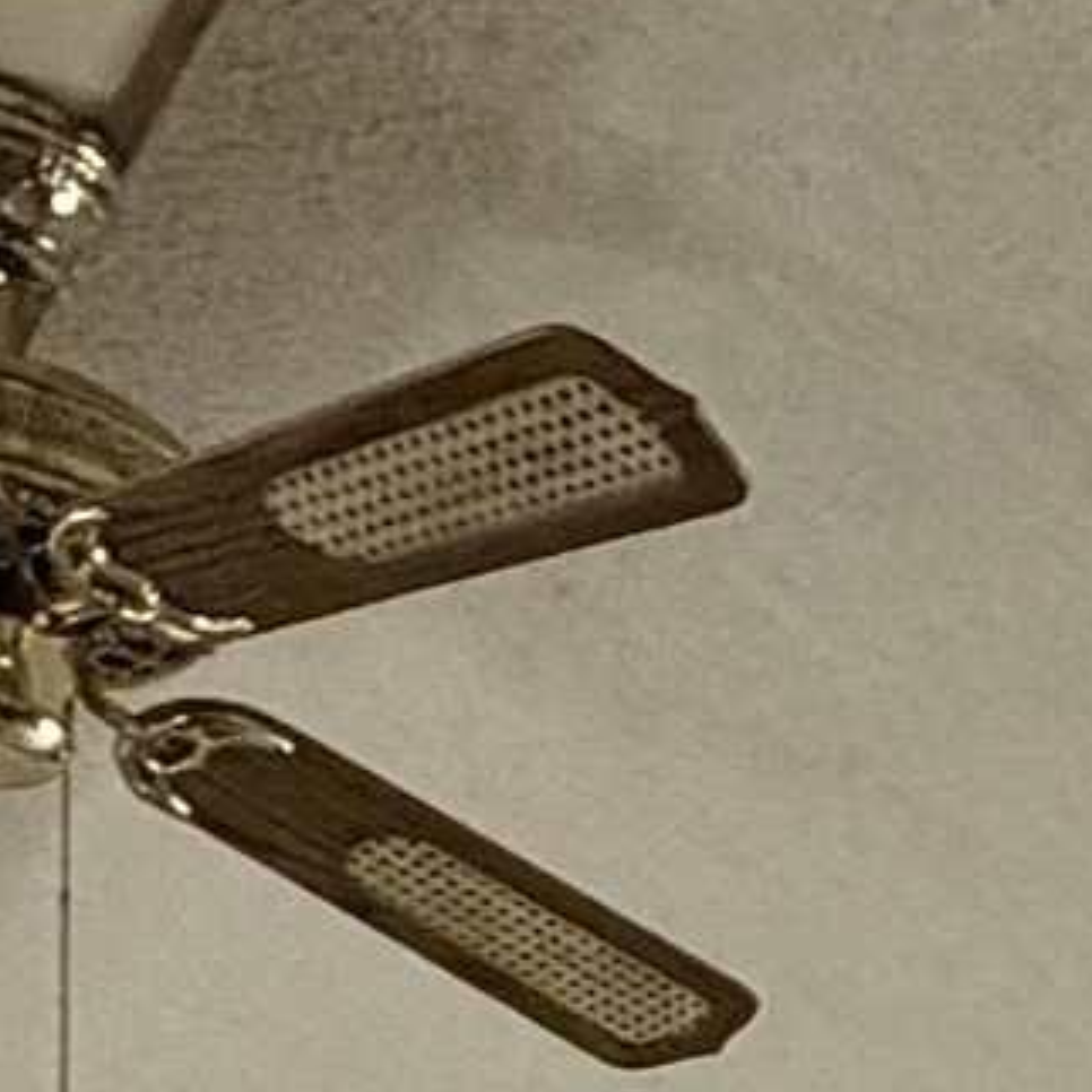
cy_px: 2723
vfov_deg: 11.7
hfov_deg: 13.5
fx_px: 4211
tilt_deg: -0.6
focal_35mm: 118
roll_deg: -0.5
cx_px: 1869
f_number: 2.2
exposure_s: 1/60
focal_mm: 2.22
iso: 500
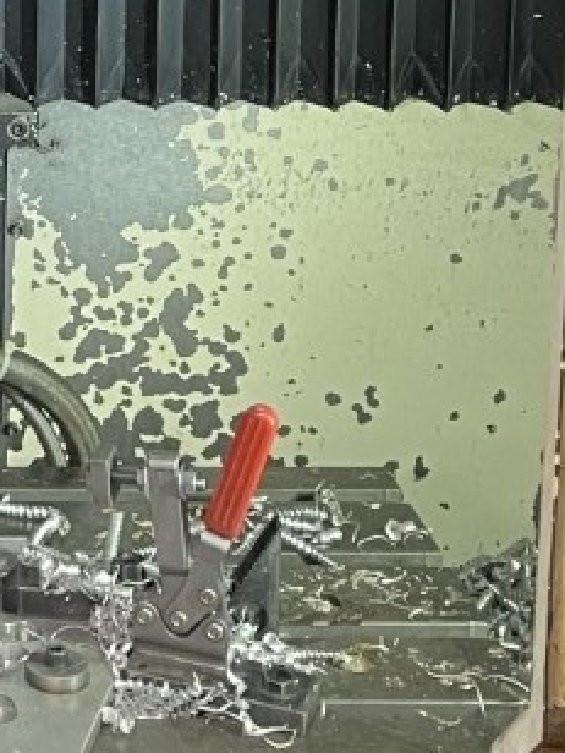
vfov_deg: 15.6
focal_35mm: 117
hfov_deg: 12.0
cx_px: -330
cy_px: -342
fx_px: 2546
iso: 200
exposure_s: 1/60
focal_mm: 5.1
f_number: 1.6
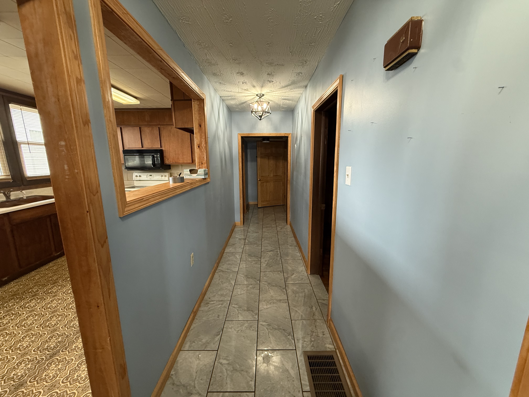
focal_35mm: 14
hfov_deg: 102.1
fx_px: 214
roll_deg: -0.8
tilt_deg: -9.5
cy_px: 198
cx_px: 264
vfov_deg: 85.7
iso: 320
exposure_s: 1/60
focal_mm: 2.22
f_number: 2.2
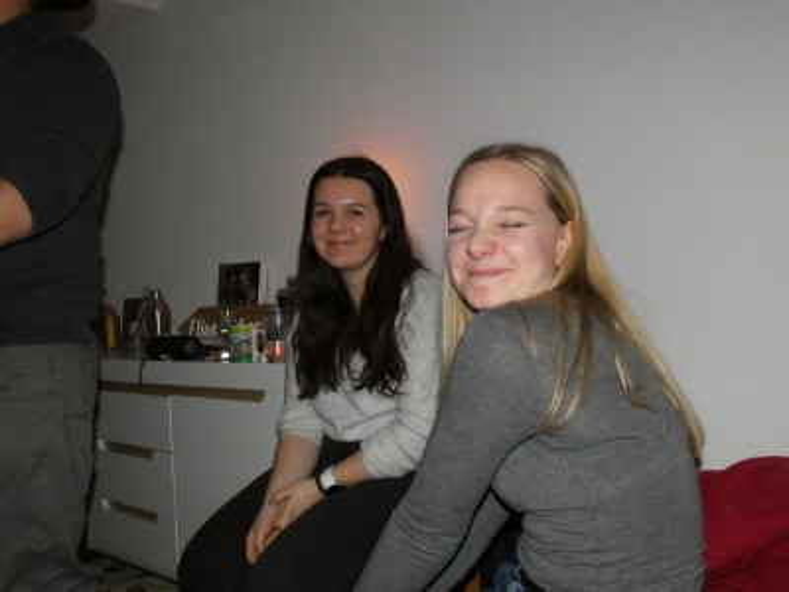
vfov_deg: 39.7
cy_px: 296
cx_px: 394
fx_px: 821
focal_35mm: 36
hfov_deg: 51.4
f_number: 3.5
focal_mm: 6.5
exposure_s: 1/60
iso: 800
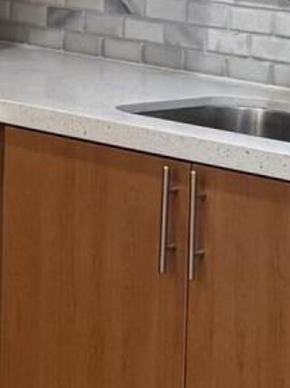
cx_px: -523
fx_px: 1879
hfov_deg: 7.8
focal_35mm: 168
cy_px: -145
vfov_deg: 11.4
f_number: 1.78
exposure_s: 1/120
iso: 250
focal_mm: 6.76
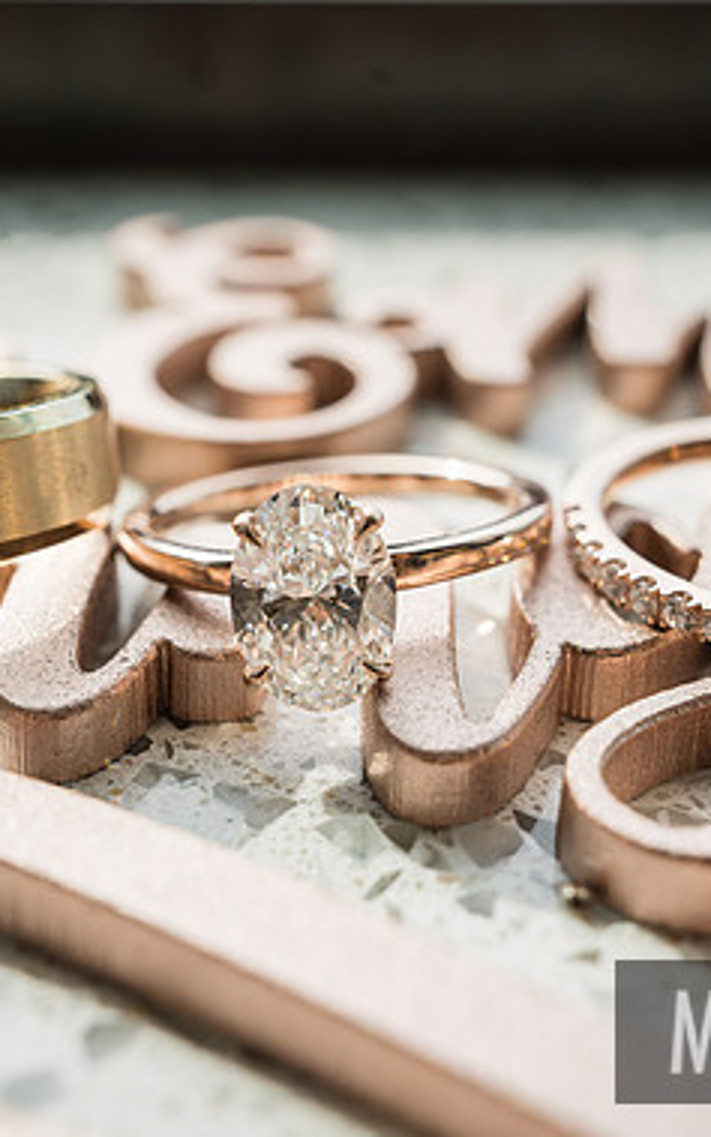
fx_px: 1767
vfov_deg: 35.7
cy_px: 568
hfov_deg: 22.7
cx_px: 282
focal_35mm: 57
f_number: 8
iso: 100
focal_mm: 35
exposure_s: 1/125
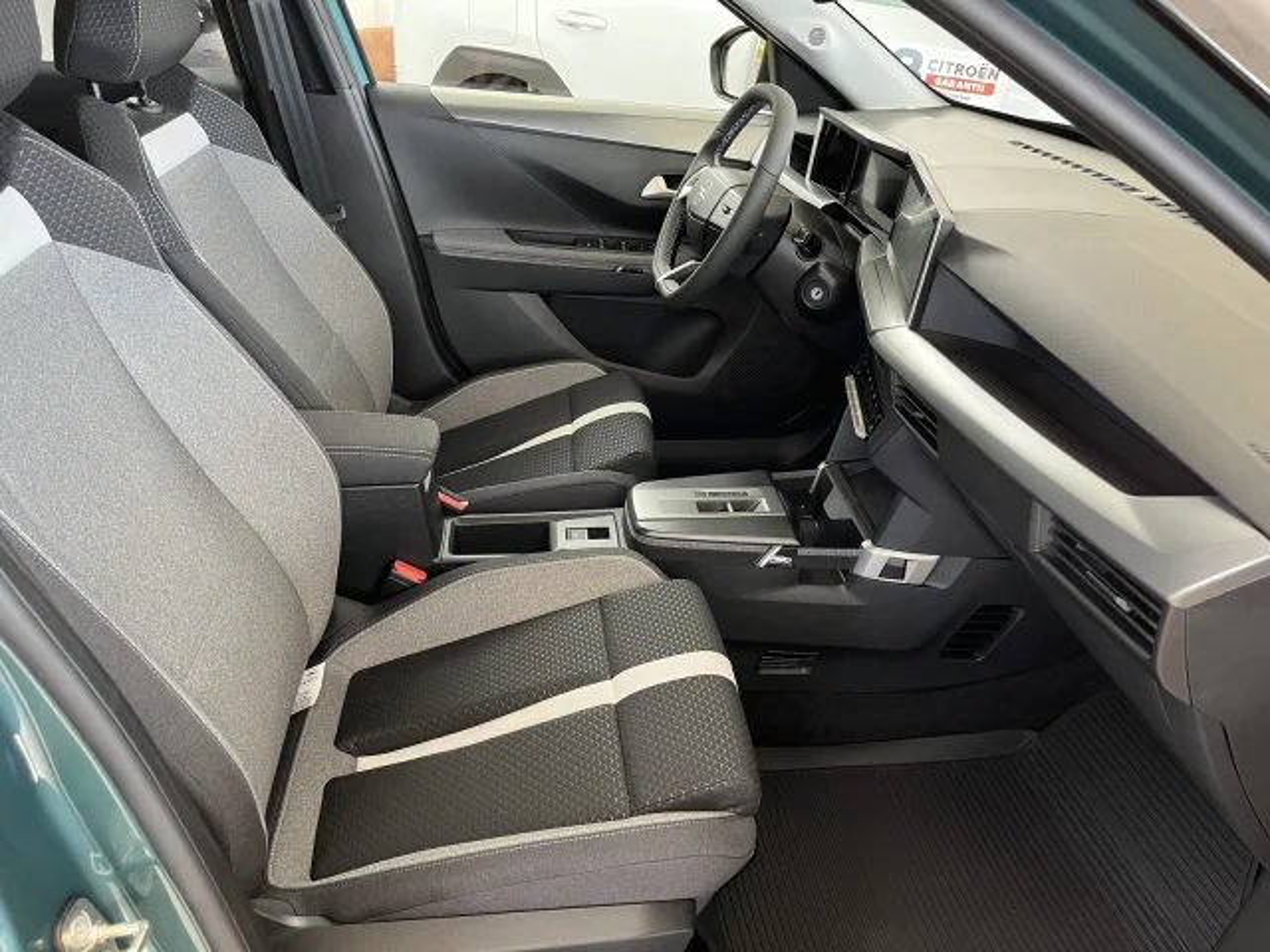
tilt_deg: -30.3
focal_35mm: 26
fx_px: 954
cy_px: 476
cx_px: 635
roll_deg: -0.9
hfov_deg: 67.3
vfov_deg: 53.1
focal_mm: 5.1
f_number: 1.6
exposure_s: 1/60
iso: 160
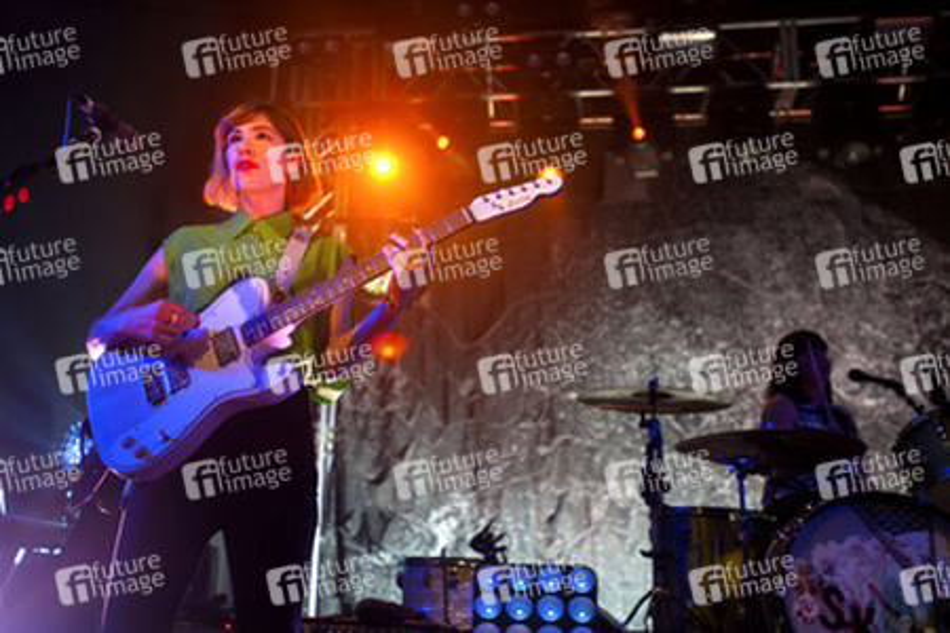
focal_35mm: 35
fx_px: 924
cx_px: 475
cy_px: 316
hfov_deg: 54.4
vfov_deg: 37.9
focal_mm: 35
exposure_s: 1/640
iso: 1000
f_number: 2.8
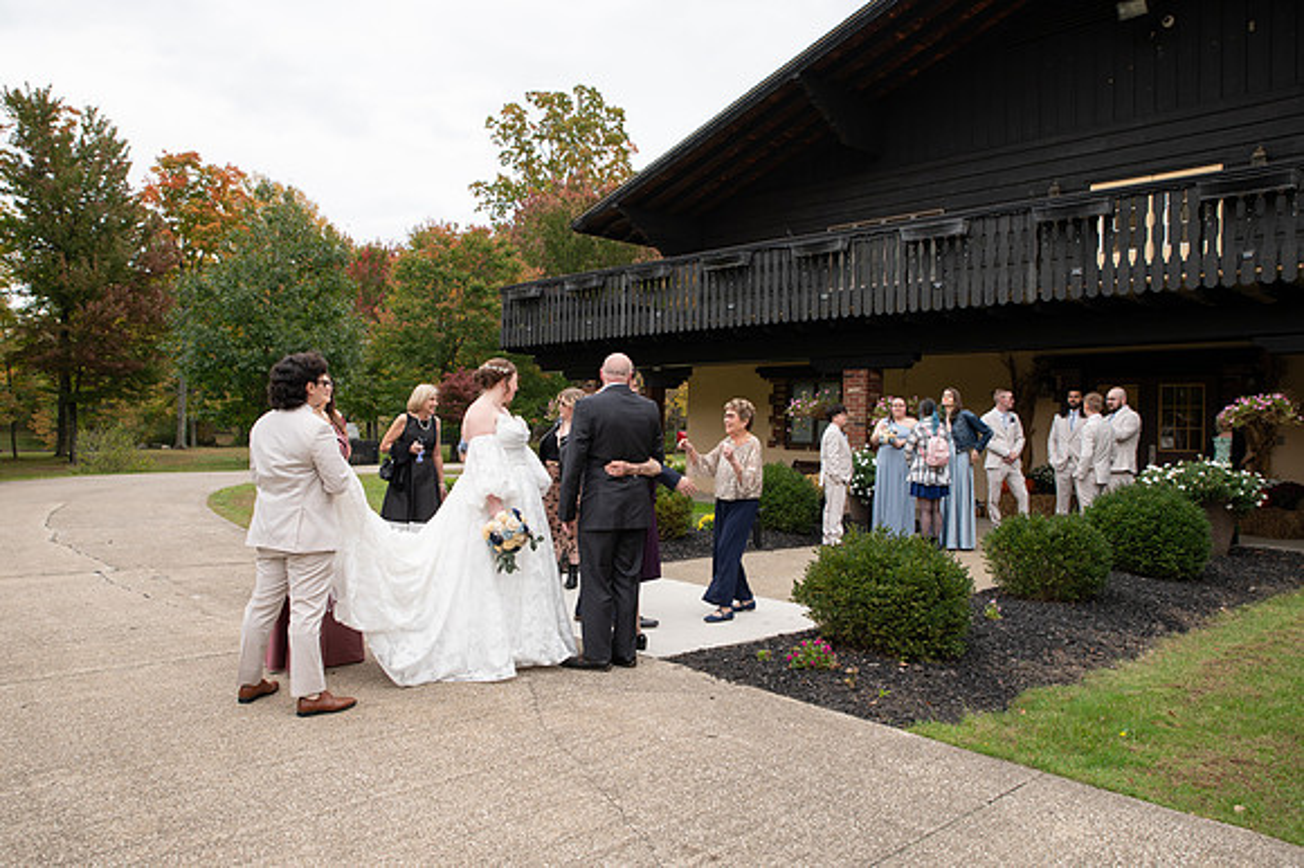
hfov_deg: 66.5
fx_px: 994
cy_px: 433
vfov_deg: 47.1
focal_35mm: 27
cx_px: 631
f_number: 4.5
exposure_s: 1/320
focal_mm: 26
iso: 320
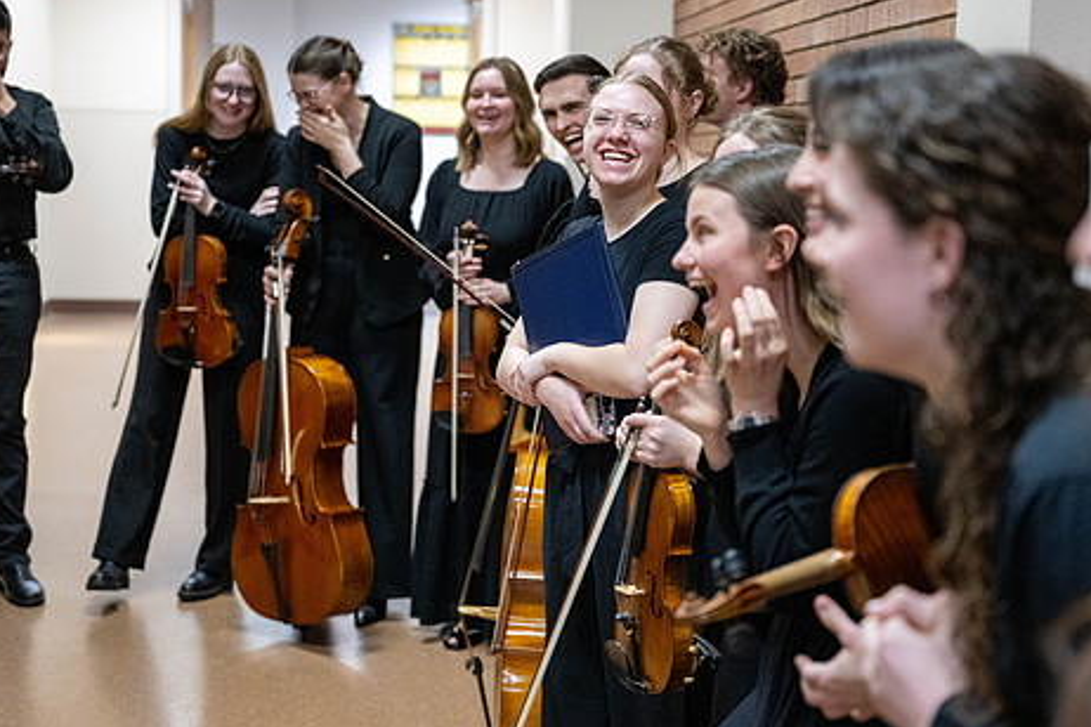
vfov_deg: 19.7
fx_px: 2091
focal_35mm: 69
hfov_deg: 29.2
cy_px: 320
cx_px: 609
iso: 6400
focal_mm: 55
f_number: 2.8
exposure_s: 1/250
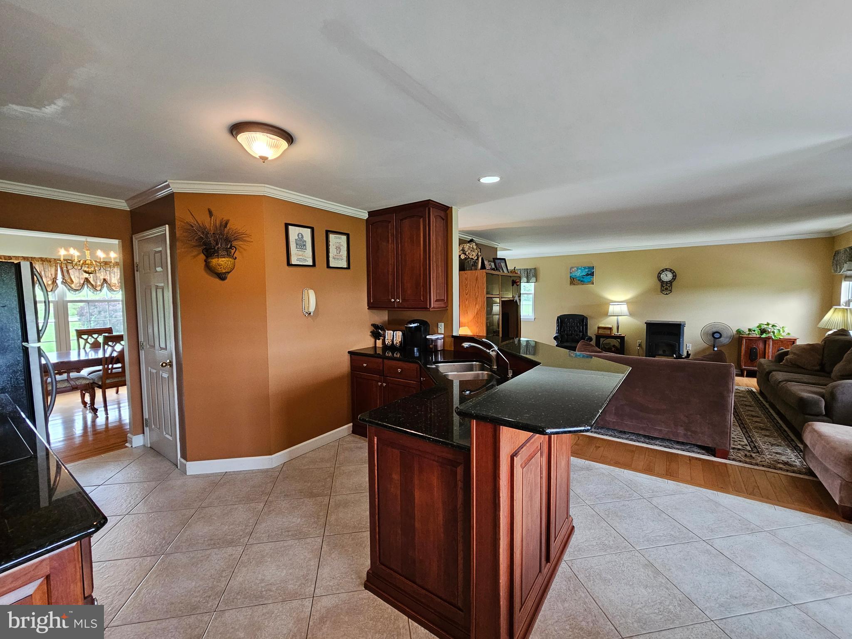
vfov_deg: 89.9
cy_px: 320
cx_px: 426
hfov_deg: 106.2
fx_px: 320
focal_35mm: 13
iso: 250
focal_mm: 2.2
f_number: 2.2
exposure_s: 1/60
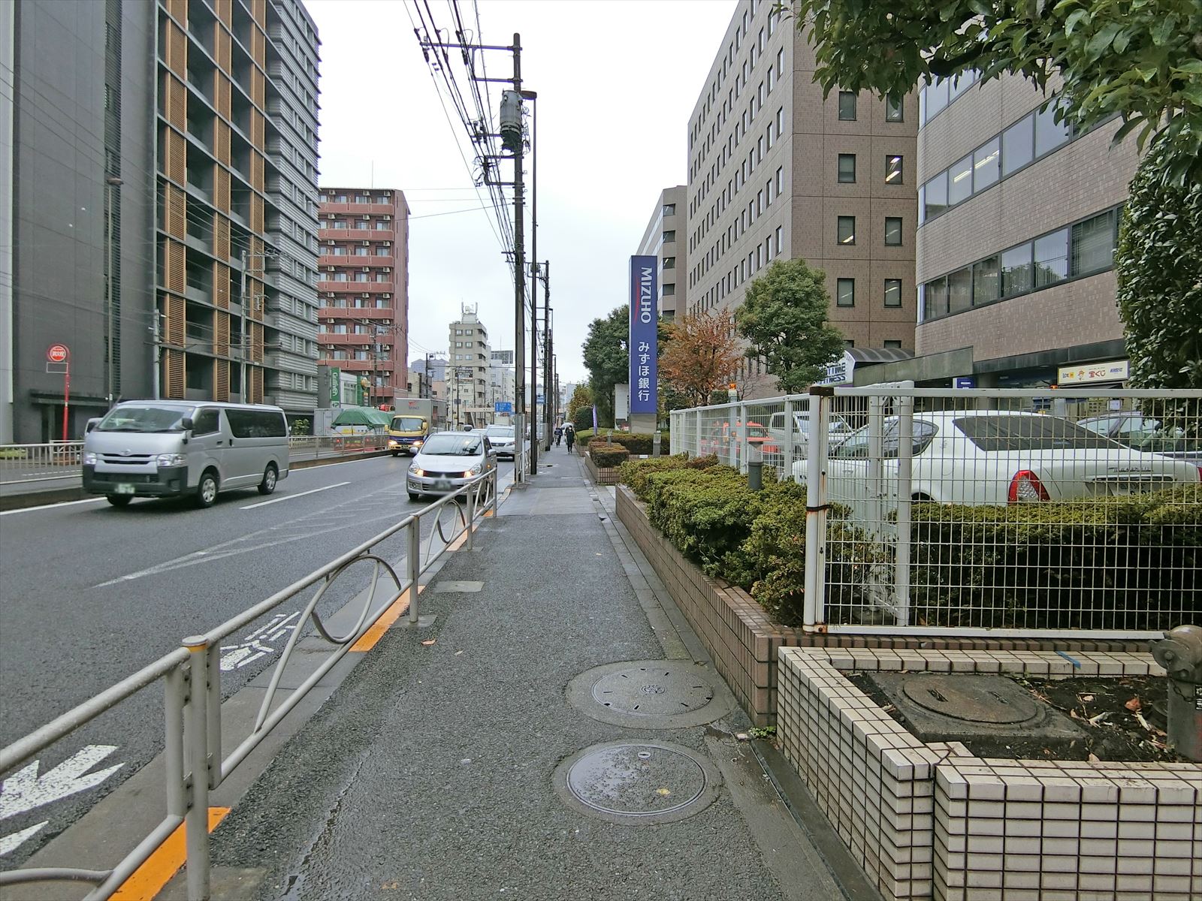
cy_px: 450
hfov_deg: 84.7
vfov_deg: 68.7
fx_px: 660
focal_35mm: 19
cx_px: 601
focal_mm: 4.06
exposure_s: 1/200
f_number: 2.7
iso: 80
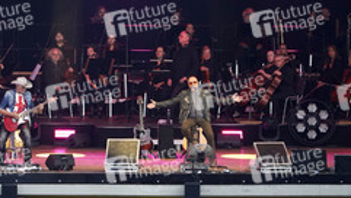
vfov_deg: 3.1
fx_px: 3642
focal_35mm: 391
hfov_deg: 5.5
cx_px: 103
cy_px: -16
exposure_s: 1/400
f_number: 5.6
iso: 2500
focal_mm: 200
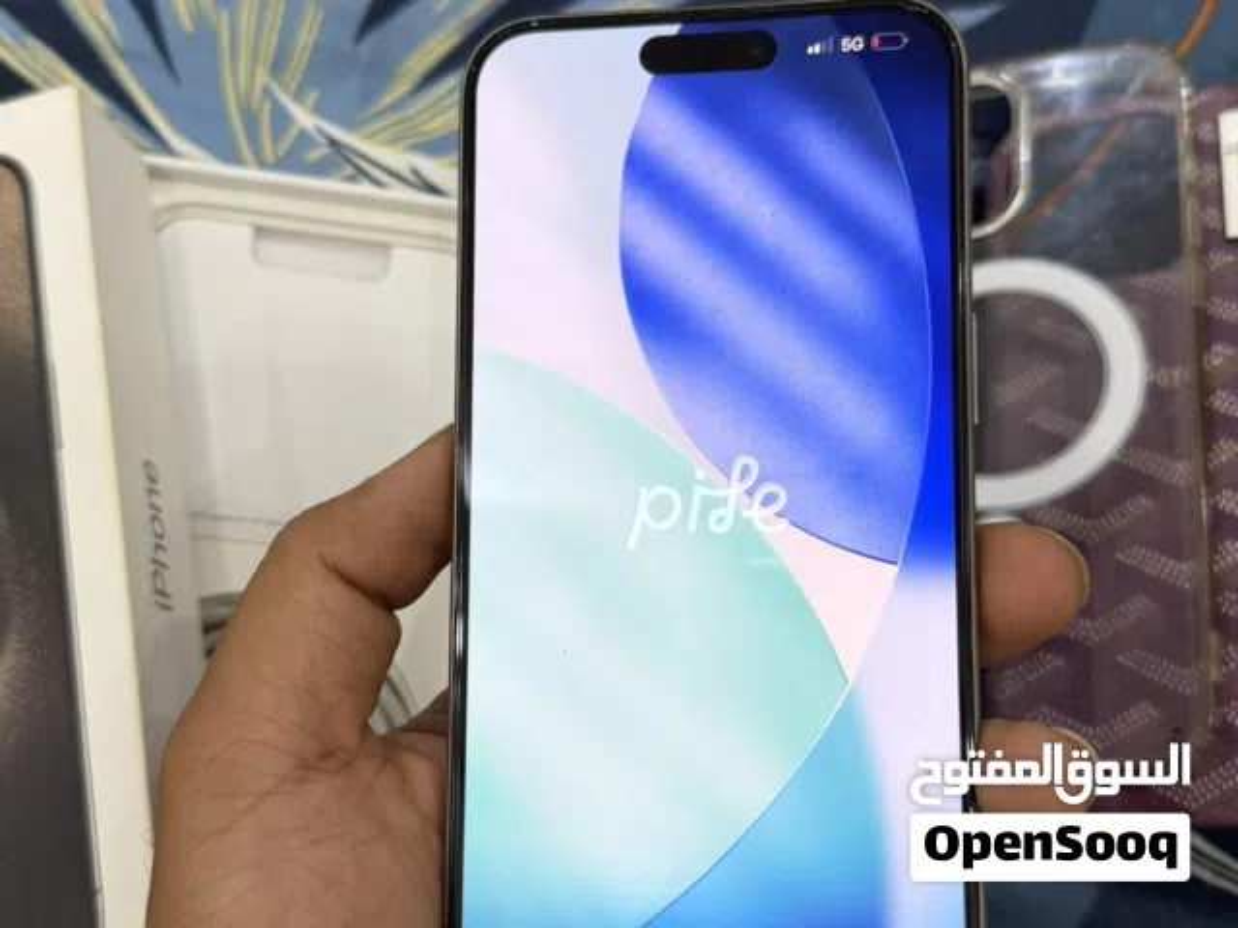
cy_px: 464
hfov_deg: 71.6
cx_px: 619
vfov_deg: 56.8
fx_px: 858
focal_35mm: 24
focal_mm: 6.76
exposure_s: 1/50
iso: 160
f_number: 1.78
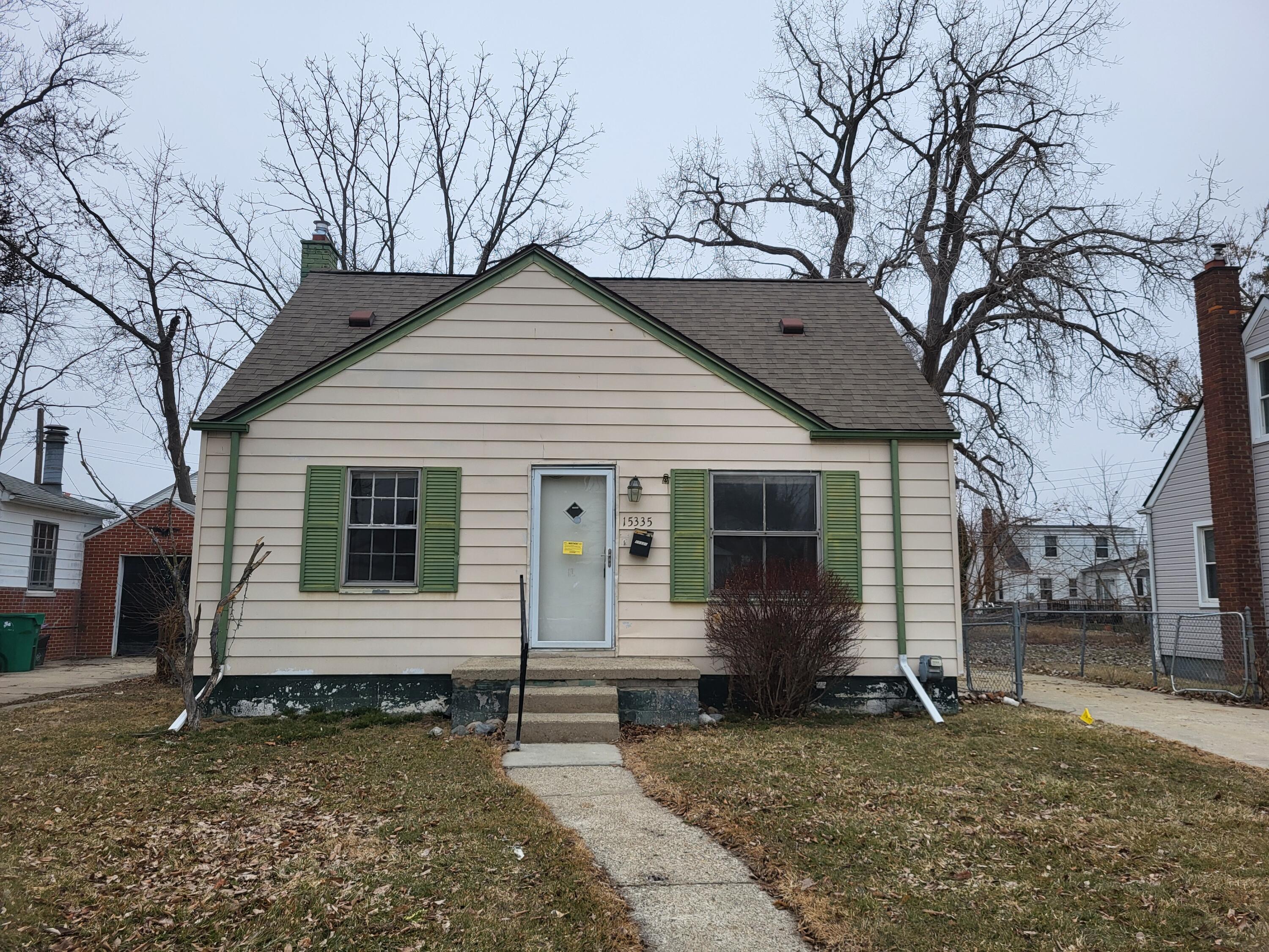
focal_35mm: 26
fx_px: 953
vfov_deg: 53.1
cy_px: 476
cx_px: 634
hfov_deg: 67.3
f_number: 1.8
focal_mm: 5.4
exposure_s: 1/1414
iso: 40
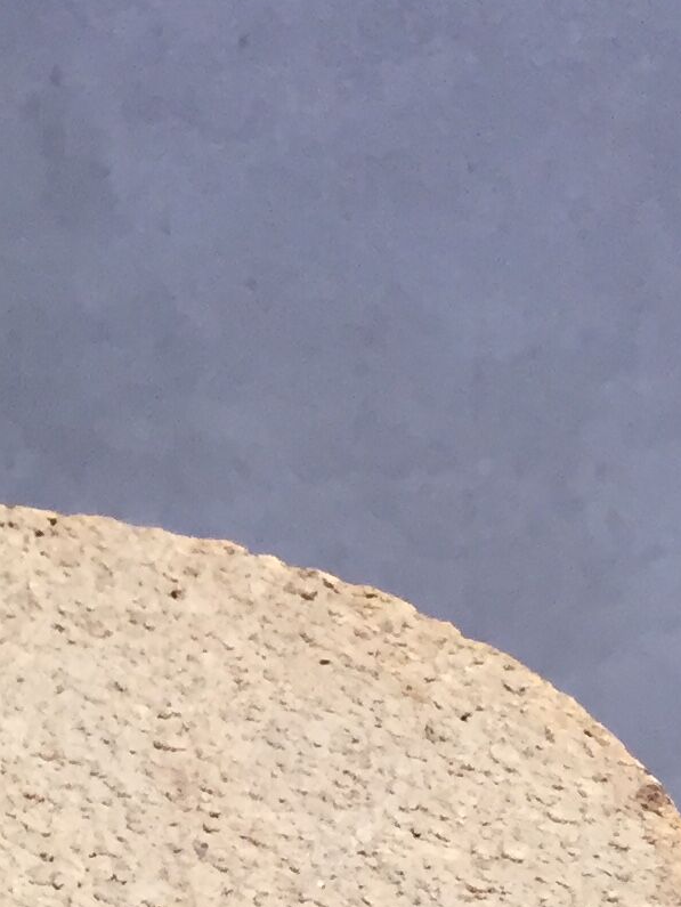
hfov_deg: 12.2
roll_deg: -3.5
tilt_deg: -44.0
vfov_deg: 14.1
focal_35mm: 119
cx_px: -102
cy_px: 1780
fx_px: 3119
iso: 100
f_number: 2.2
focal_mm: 4.15
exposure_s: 1/33
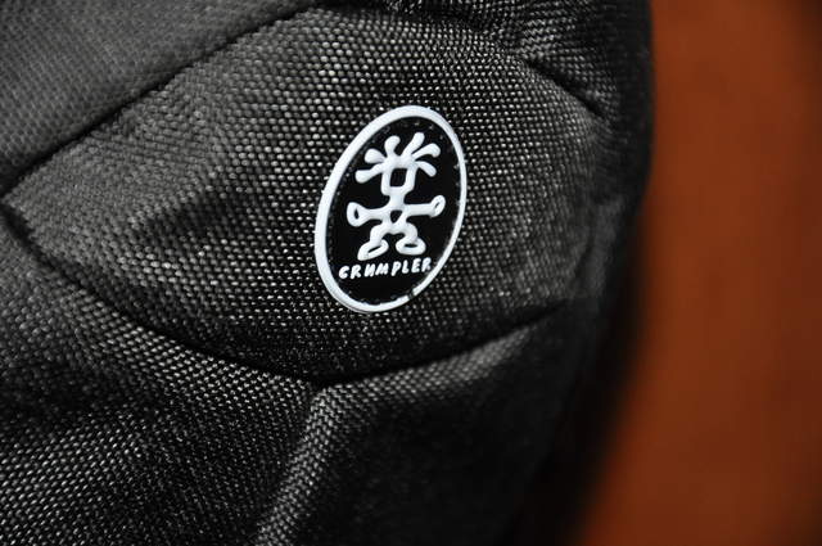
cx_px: 411
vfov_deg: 8.7
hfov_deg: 13.1
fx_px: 3592
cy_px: 273
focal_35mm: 158
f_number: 5.6
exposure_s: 1/60
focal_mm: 105
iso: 800
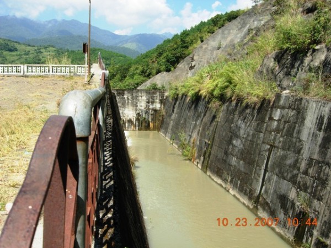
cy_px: 124
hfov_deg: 51.4
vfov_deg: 39.7
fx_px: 344
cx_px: 166
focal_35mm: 36
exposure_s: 1/313
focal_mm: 7.5
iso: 50
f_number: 4.8
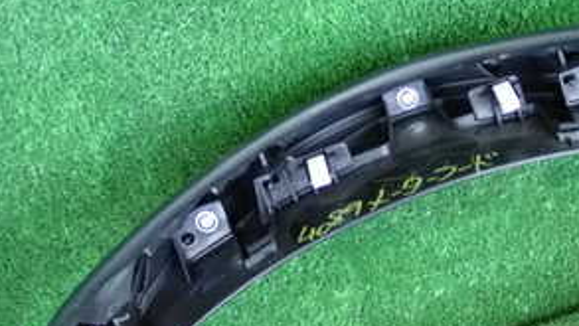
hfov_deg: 19.9
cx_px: 545
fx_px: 1612
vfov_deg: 11.4
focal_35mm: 105
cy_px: 371
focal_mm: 8.4
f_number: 3.1
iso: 1600
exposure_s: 1/125
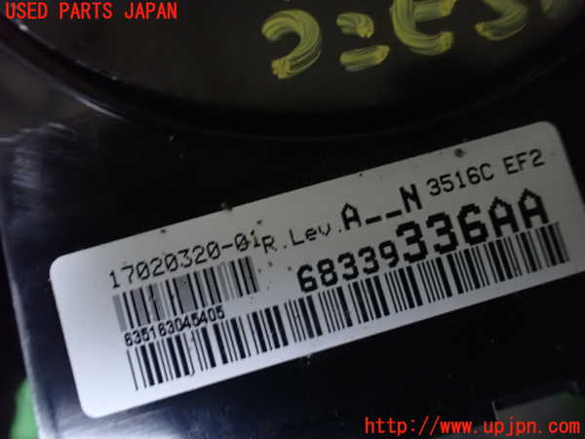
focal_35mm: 30
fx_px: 507
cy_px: 220
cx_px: 292
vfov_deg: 46.8
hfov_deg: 60.0
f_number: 2.3
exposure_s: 1/20
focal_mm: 5.4
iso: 1600
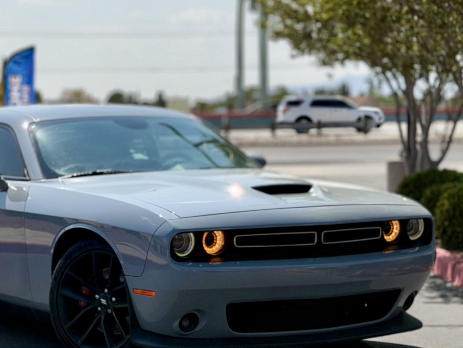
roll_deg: +1.7
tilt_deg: -2.6
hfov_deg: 18.3
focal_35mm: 107
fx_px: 1431
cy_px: 189
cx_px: 133
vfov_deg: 13.8
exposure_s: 1/8772
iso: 64
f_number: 1.78
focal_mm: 6.76
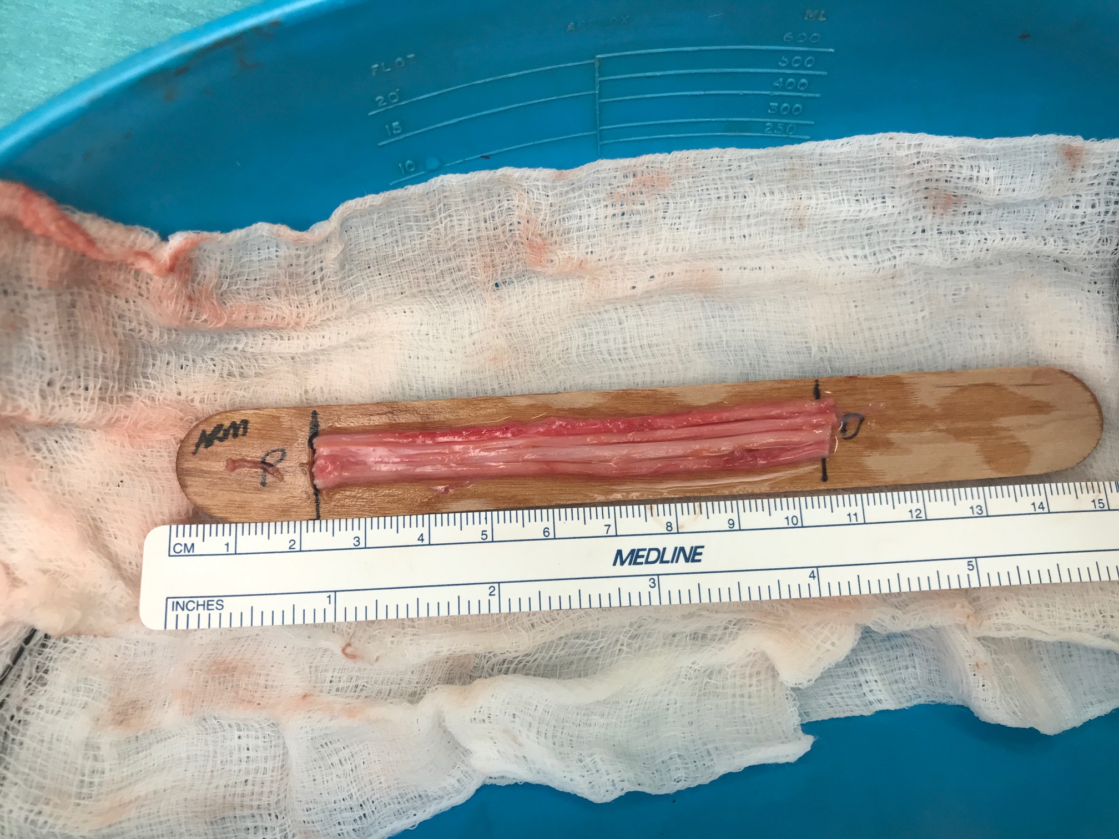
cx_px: 560
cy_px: 420
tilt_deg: -84.7
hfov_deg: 63.4
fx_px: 905
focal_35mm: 28
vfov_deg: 49.7
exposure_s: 1/100
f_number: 1.8
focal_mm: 3.99
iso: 40
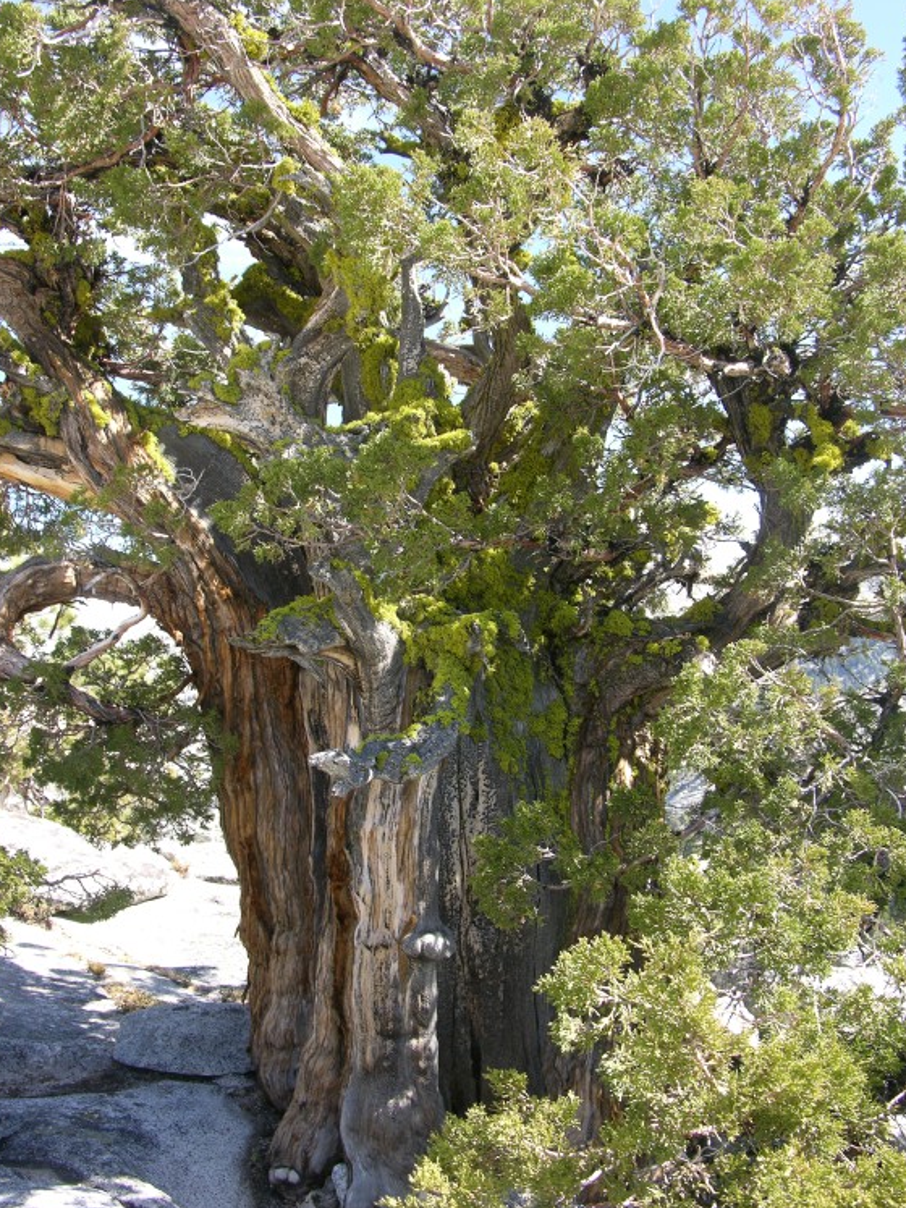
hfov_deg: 38.7
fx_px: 1292
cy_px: 618
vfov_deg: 50.1
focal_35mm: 37
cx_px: 448
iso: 50
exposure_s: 1/97.1
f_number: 4
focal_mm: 9.2
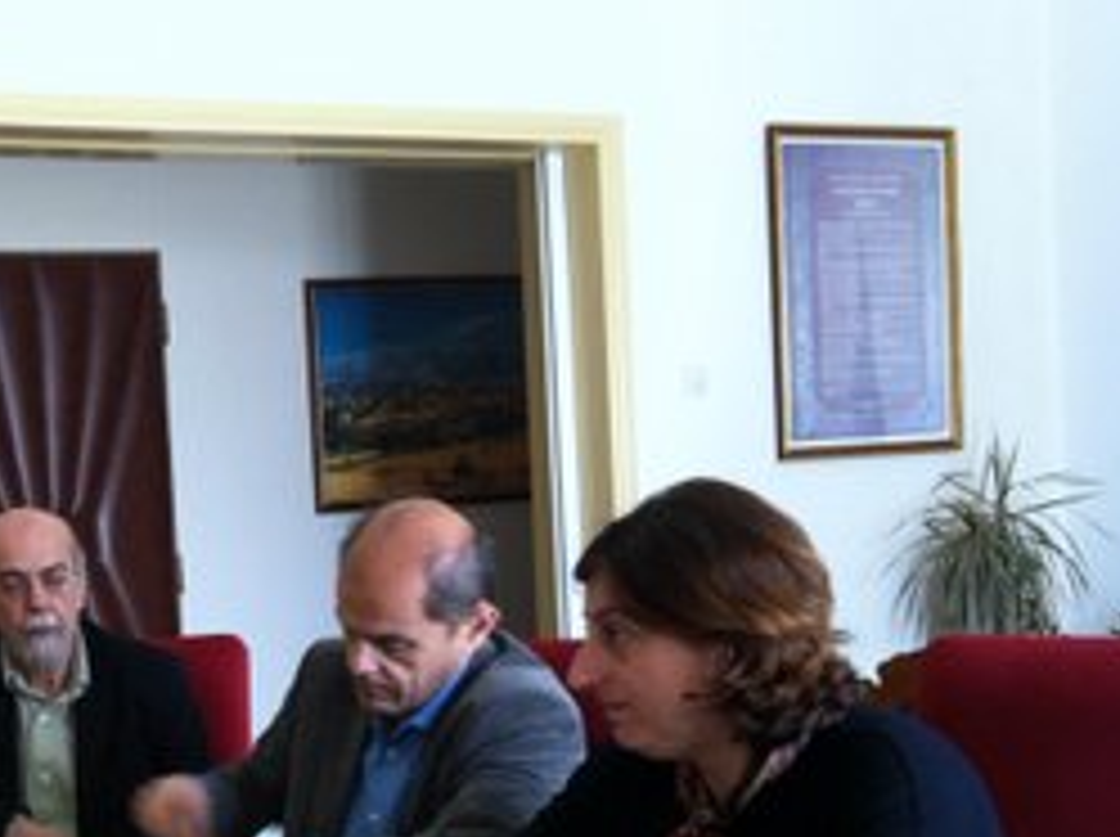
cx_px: 49
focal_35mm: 69
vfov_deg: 20.9
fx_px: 2229
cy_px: 702
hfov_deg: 26.9
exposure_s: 1/24
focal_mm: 3.85
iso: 80
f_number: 2.8
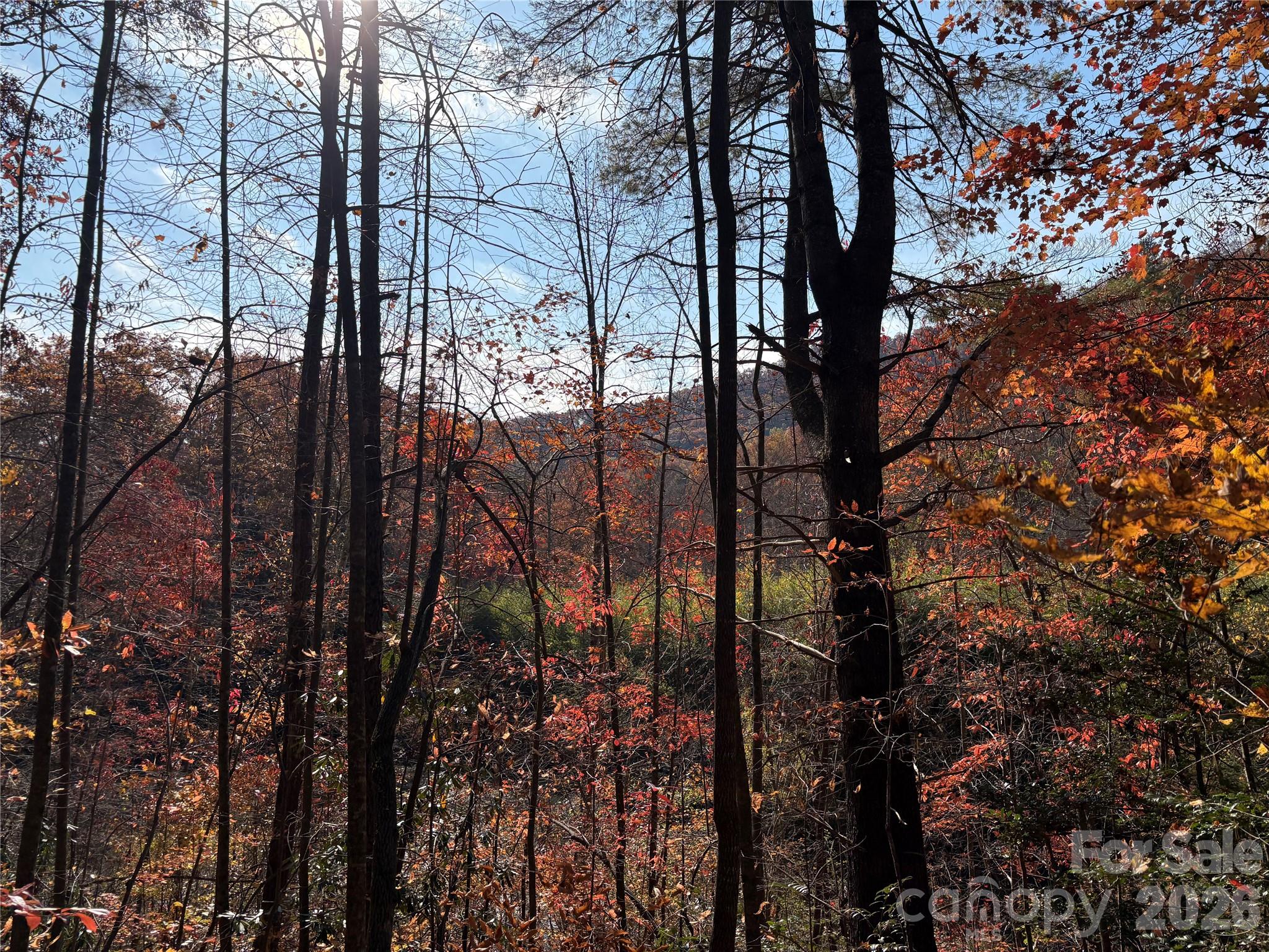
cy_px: 476
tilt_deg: +5.9
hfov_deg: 67.3
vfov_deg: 53.1
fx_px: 953
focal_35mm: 26
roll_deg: +0.6
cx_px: 634
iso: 50
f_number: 1.6
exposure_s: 1/5348
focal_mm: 5.96
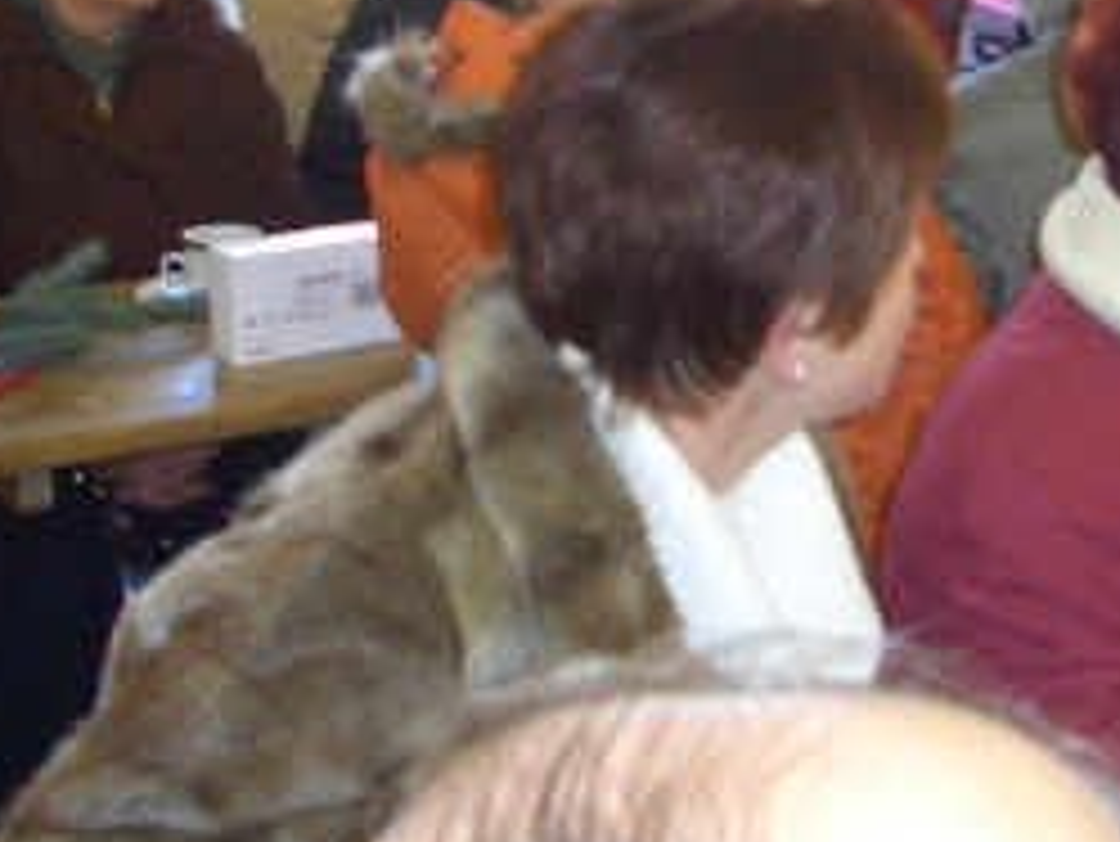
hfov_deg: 21.7
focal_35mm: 90
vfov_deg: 16.3
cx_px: 760
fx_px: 2913
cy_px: 144
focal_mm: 5.8
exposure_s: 1/40
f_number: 2.6
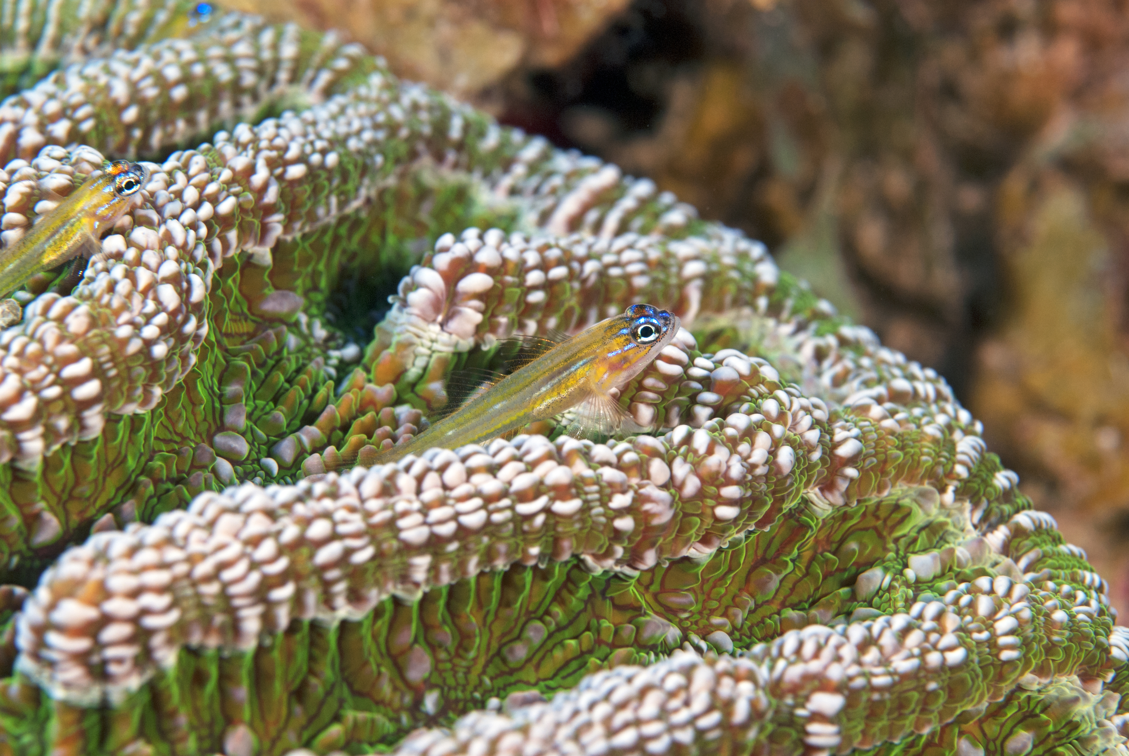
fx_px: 2826
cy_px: 378
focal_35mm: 90
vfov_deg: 15.2
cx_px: 564
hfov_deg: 22.6
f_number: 13
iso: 200
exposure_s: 1/125
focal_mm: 60
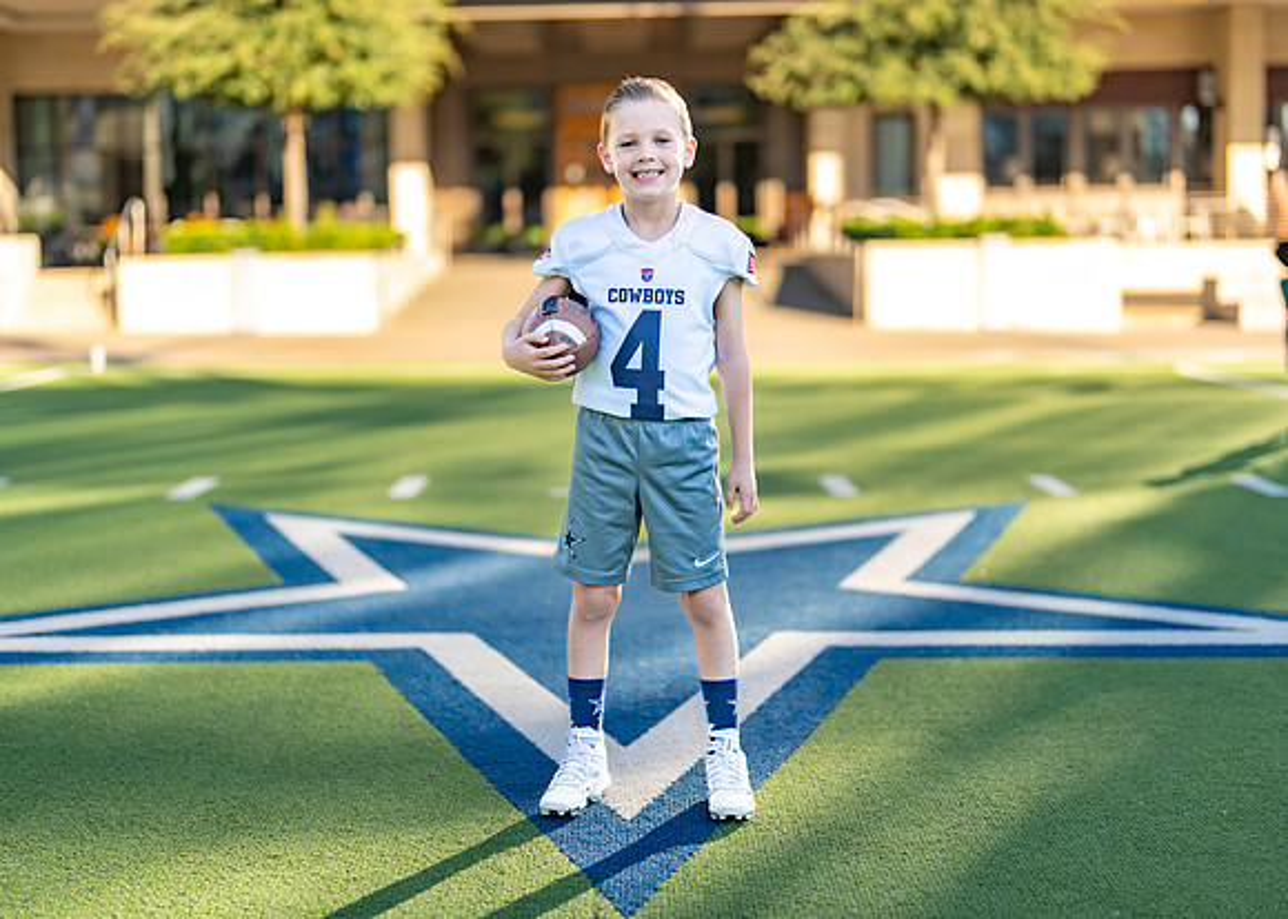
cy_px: 428
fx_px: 2072
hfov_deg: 34.5
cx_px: 641
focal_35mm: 57
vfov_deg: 25.0
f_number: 1.2
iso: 100
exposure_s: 1/2500
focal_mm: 50
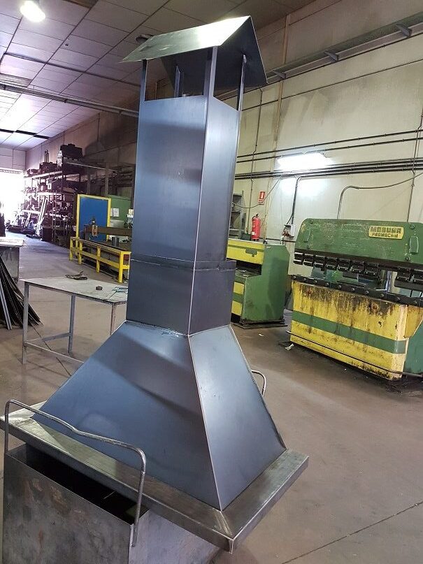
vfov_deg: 67.3
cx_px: 212
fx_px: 424
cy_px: 282
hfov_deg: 53.1
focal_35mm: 26
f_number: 1.7
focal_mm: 4.2
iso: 250
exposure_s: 1/20
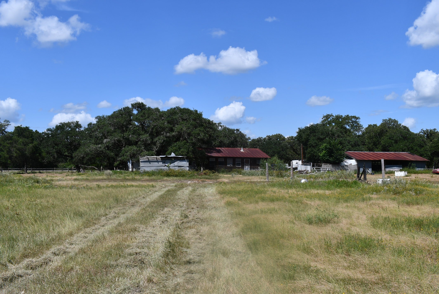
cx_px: 220
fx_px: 439
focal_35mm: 36
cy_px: 147
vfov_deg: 37.0
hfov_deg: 53.1
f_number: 10
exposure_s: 1/400
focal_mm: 18
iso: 100
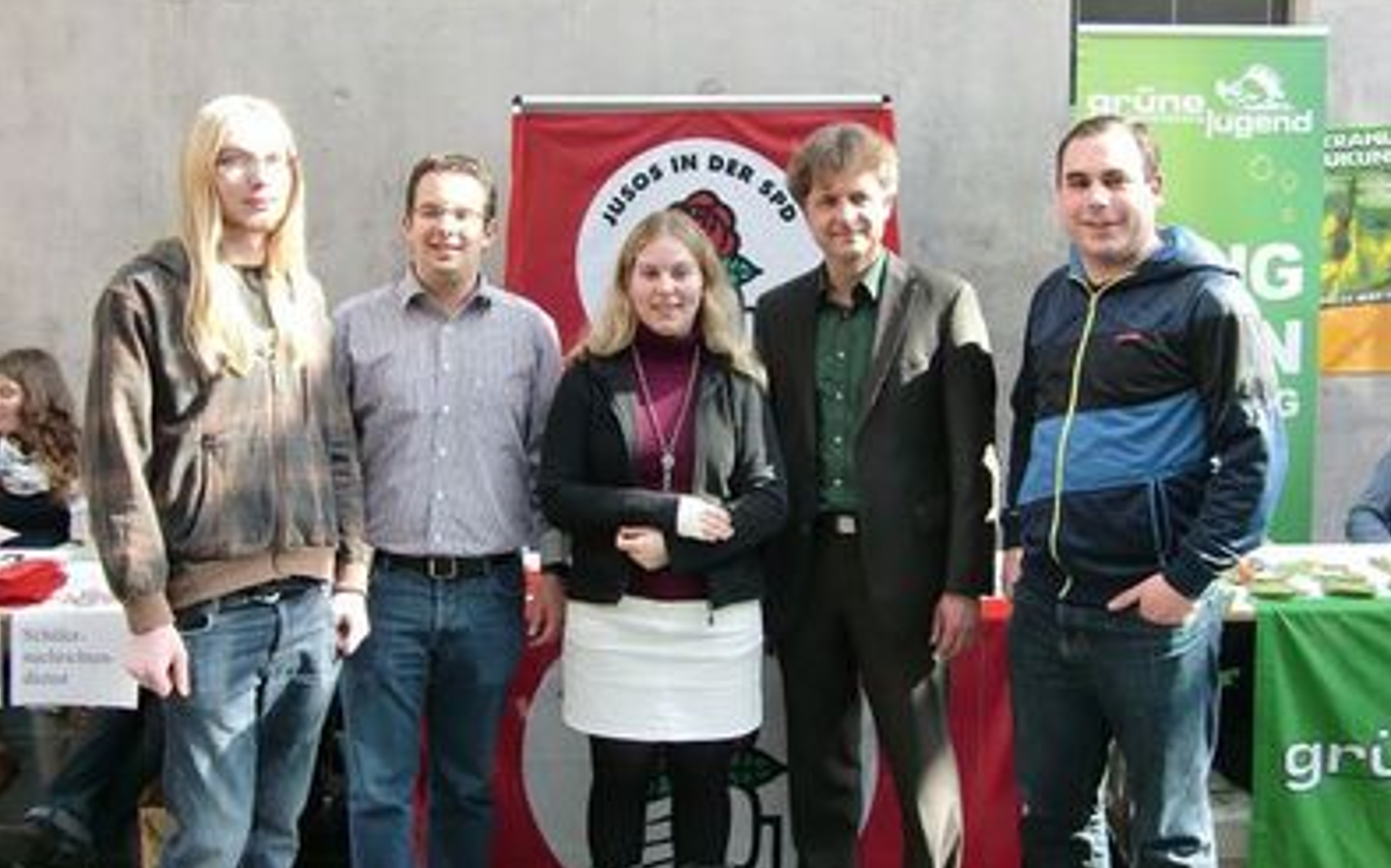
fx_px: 1592
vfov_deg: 30.5
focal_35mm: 42
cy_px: 399
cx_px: 703
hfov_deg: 47.2
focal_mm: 6.9
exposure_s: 1/100
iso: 200
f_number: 3
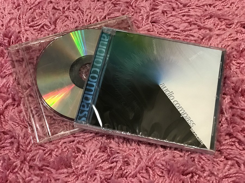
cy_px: 92
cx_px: 122
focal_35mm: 57
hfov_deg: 33.8
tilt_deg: -59.2
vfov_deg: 25.7
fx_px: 403
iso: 640
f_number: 2.8
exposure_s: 1/50
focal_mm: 6.6
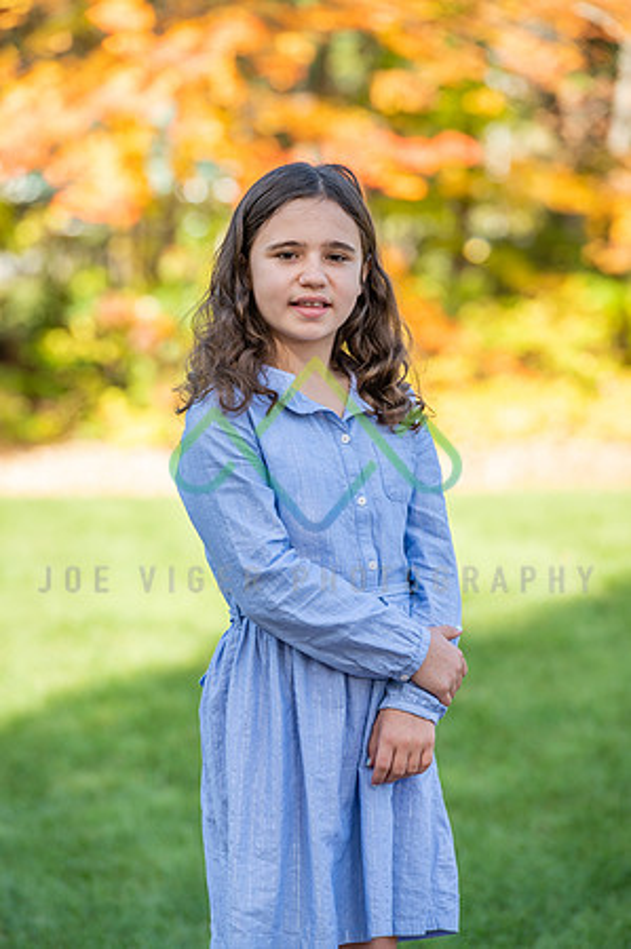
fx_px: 5270
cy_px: 474
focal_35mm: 200
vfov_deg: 10.3
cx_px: 316
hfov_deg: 6.9
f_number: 6.3
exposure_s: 1/160
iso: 100
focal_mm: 200
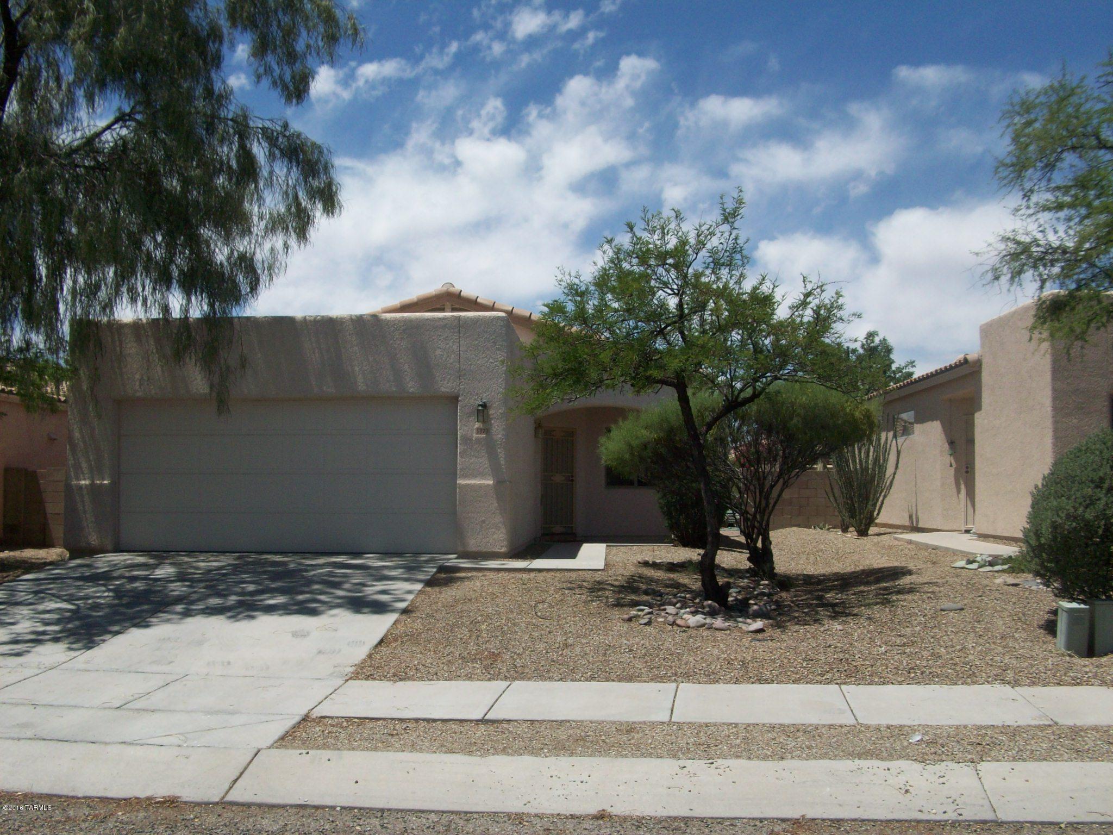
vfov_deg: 41.8
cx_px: 556
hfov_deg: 54.0
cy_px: 418
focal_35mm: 34
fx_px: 1093
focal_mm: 5.7
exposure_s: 1/541
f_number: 5.5
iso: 64
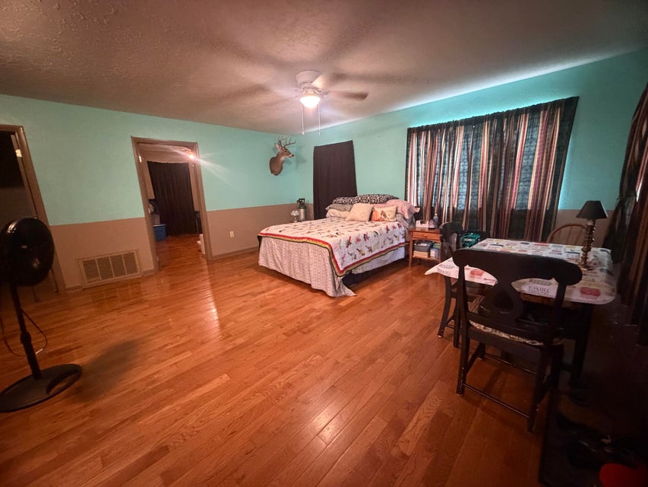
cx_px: 324
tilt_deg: -12.1
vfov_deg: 85.7
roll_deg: +2.2
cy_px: 244
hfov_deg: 102.1
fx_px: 262
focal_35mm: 14
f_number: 2.2
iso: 1250
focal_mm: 2.22
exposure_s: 1/40
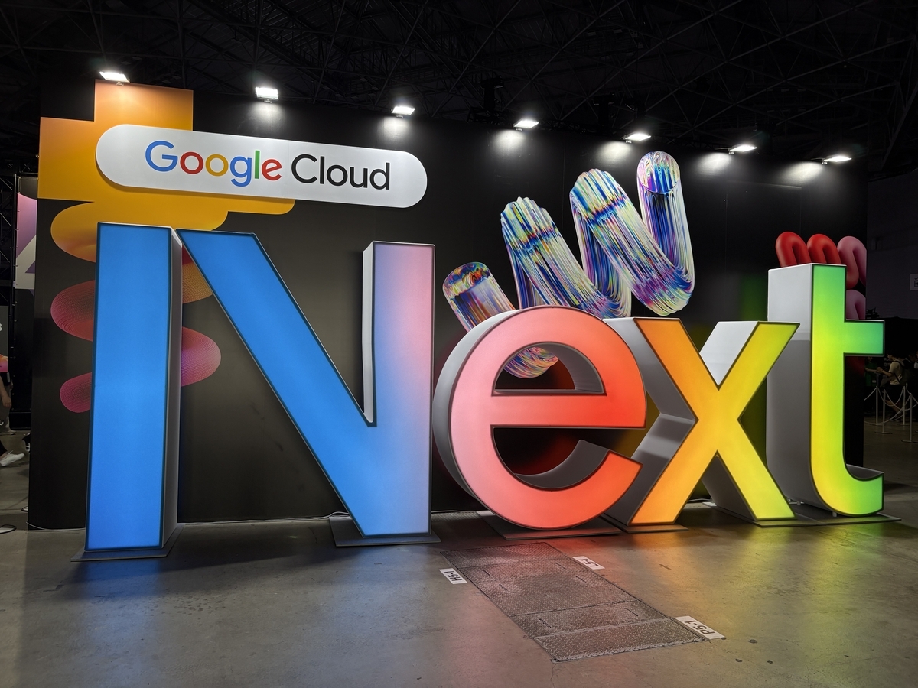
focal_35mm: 26
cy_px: 344
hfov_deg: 67.3
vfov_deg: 53.1
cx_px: 459
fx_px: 690
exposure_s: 1/112
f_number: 1.6
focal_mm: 5.96
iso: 100
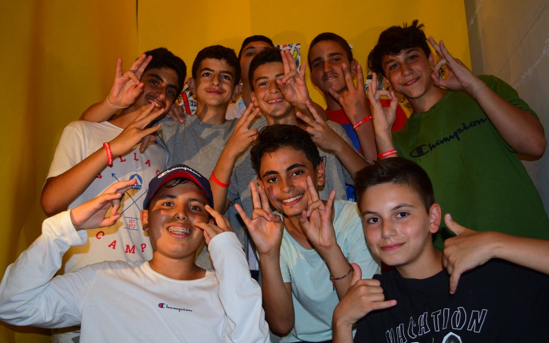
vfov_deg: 33.2
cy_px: 182
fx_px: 576
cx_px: 276
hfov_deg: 50.9
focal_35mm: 39
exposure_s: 1/200
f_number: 4
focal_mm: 25
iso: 1600
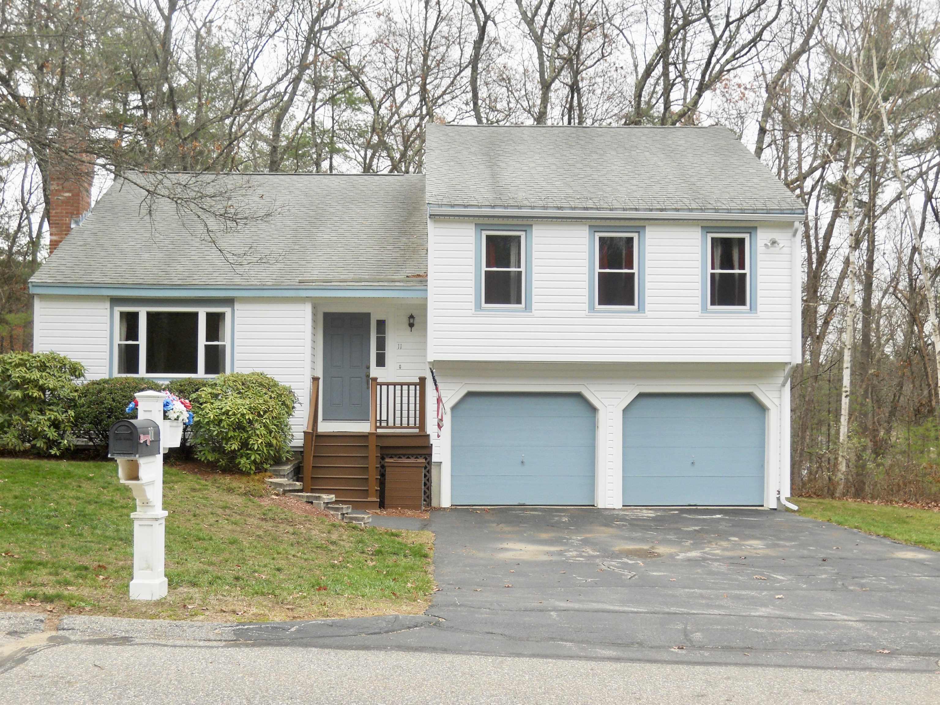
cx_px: 470
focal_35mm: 41
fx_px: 1113
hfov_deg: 45.8
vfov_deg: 35.1
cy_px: 352
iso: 80
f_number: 3.2
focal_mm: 7.3
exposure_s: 1/125
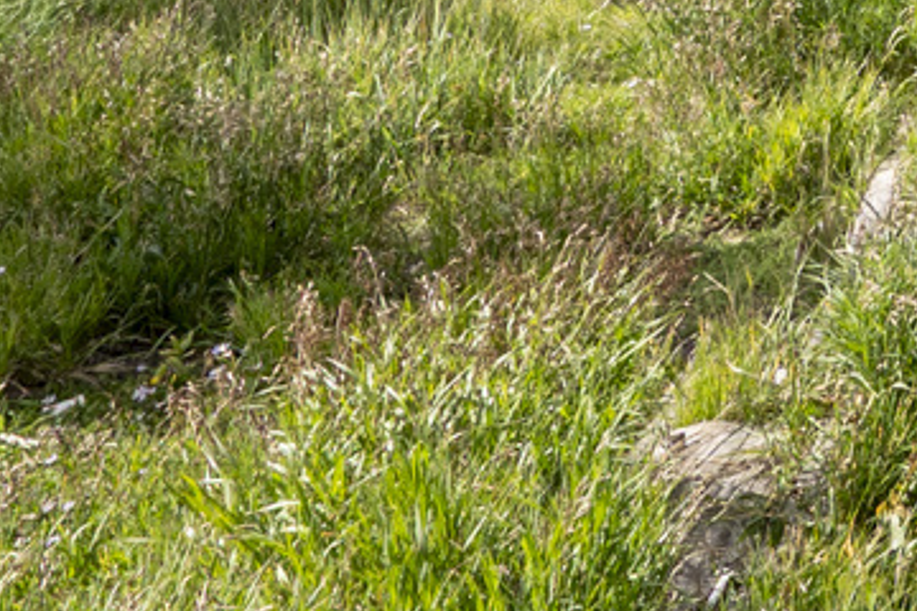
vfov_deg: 13.6
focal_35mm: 86
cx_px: 1867
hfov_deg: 17.0
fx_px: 2190
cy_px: -606
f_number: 10
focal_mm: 15.5
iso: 320
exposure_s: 1/500
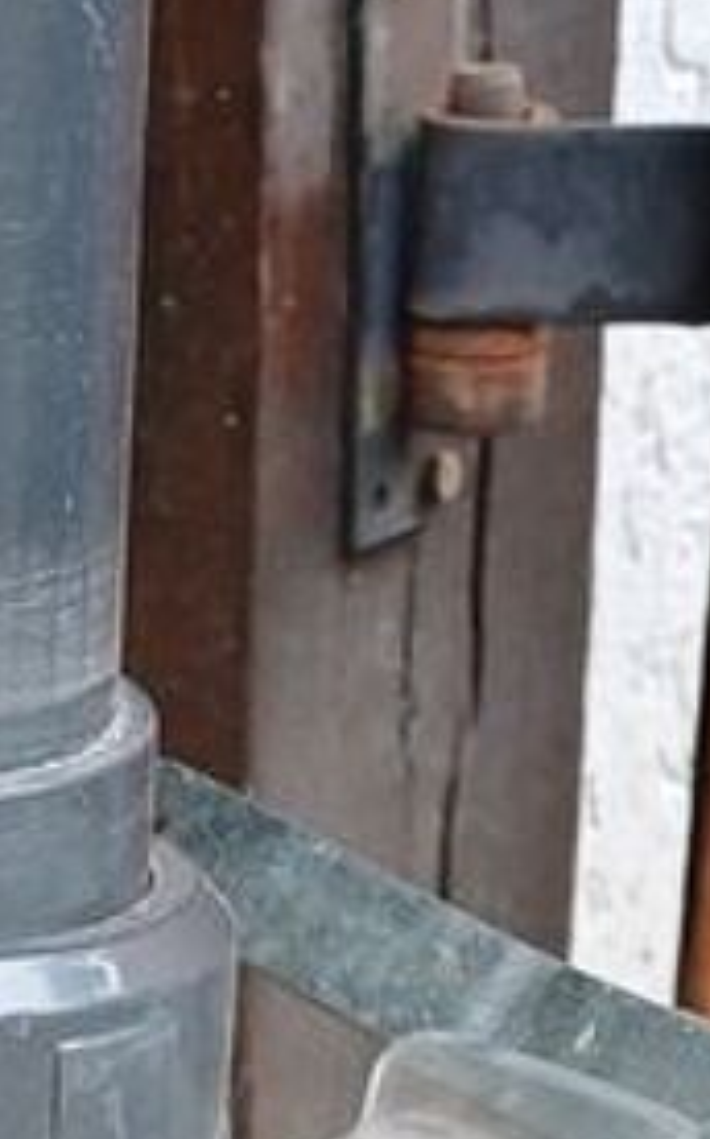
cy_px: 2131
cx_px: -99
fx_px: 3971
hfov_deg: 10.1
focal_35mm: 128
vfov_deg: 14.2
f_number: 1.8
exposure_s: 1/50
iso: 64
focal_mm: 4.65
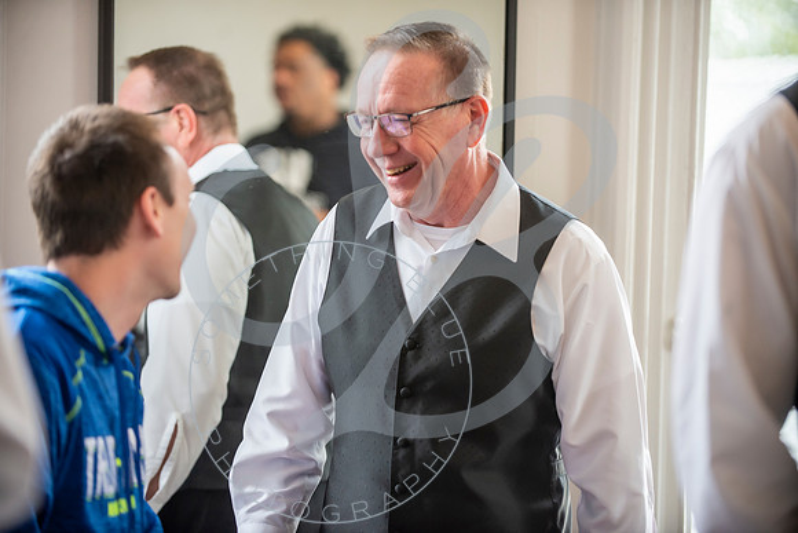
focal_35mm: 125
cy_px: 266
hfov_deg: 16.4
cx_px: 399
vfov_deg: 11.0
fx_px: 2771
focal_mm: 125
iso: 1000
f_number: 2.8
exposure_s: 1/320
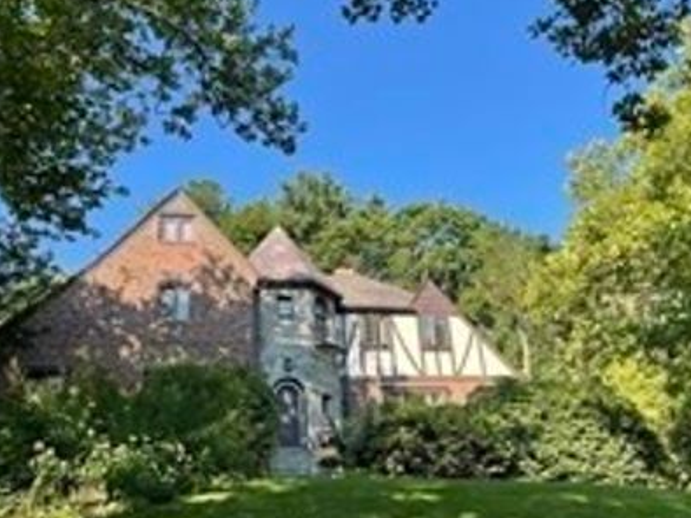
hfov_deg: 55.3
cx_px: 321
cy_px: 289
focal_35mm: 33
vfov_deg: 42.8
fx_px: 658
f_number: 1.6
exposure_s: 1/997
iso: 32
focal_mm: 4.2
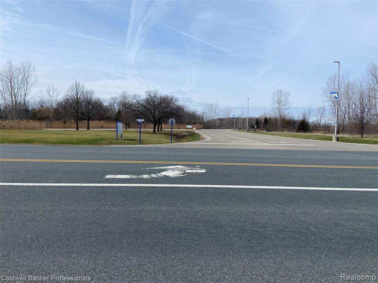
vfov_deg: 53.1
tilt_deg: -2.8
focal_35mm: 26
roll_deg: -0.6
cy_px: 142
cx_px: 189
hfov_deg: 67.3
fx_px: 284
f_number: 1.8
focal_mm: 4.25
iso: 32
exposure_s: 1/4274
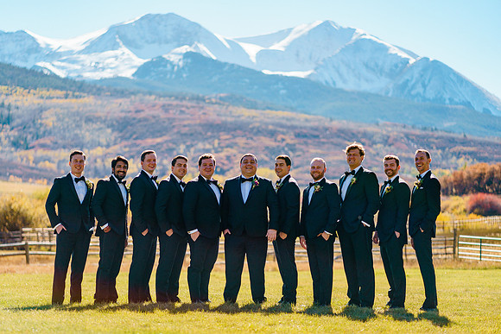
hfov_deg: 22.5
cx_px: 235
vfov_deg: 15.1
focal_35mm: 91
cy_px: 176
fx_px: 1262
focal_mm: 85
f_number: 2
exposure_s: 1/10000
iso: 200
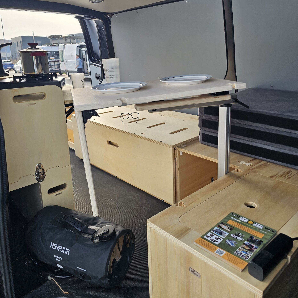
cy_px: 125
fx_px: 273
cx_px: 154
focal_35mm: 28
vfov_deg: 57.0
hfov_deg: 57.3
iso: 16
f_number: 1.7
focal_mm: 6.3
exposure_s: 1/180
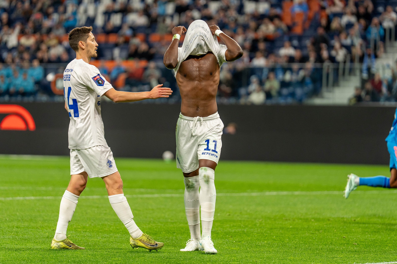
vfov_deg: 5.8
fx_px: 2606
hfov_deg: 8.7
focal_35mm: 236
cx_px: 200
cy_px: 123
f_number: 2.8
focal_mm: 191
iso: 800
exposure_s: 1/1000
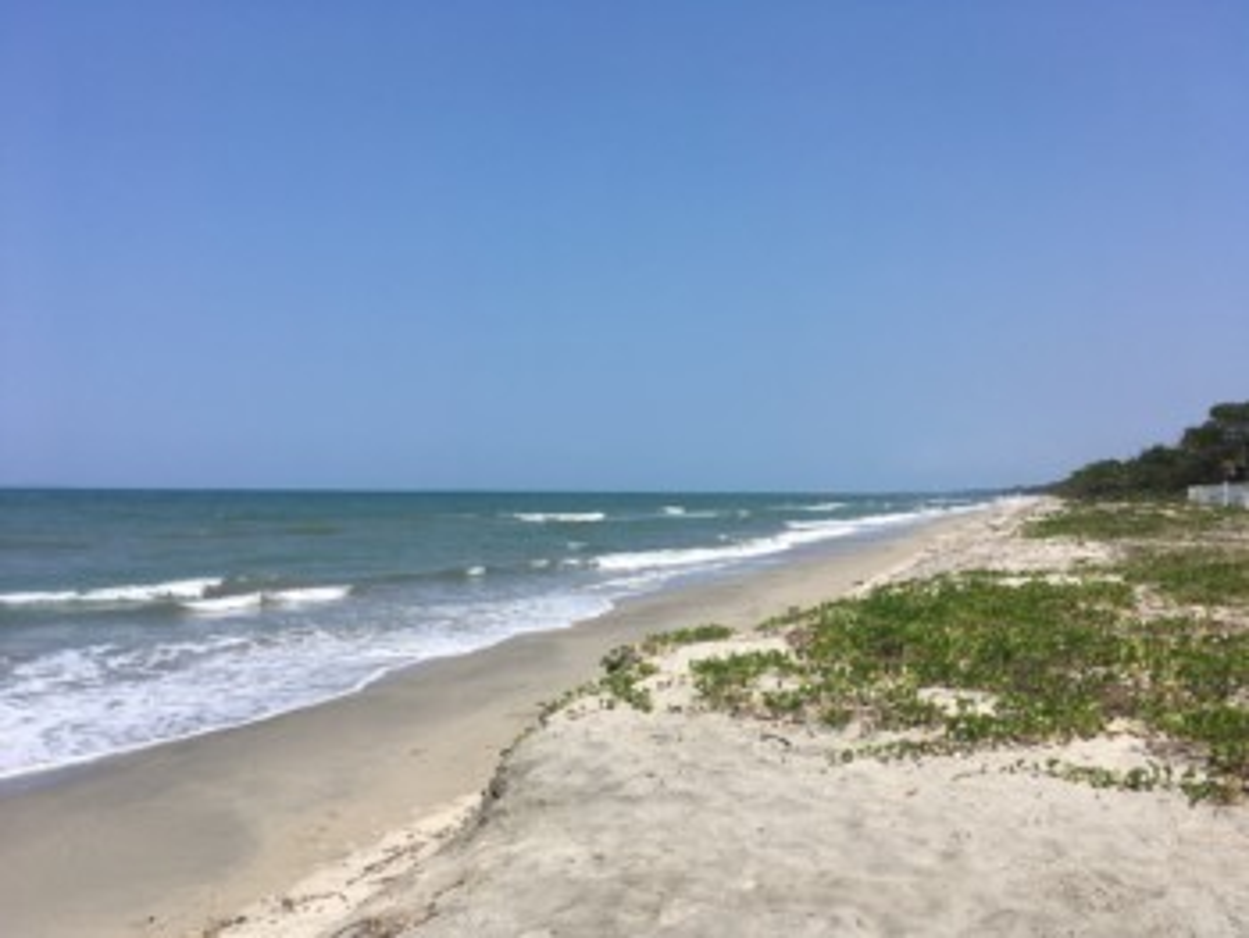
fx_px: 1047
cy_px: 469
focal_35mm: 29
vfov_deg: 48.3
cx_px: 624
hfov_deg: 61.6
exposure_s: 1/2564
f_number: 2.2
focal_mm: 4.15
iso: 25
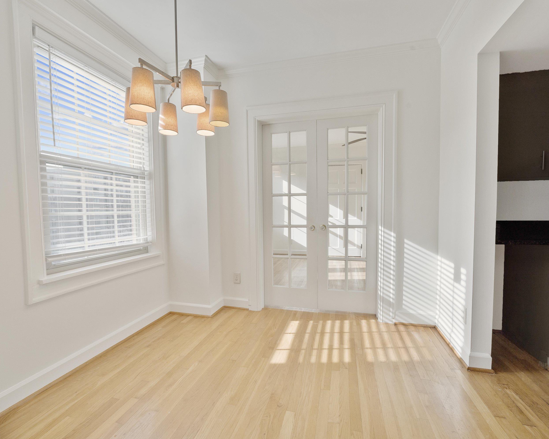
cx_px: 282
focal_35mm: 15
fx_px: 244
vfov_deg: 84.0
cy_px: 217
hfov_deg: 96.8
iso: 250
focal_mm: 13
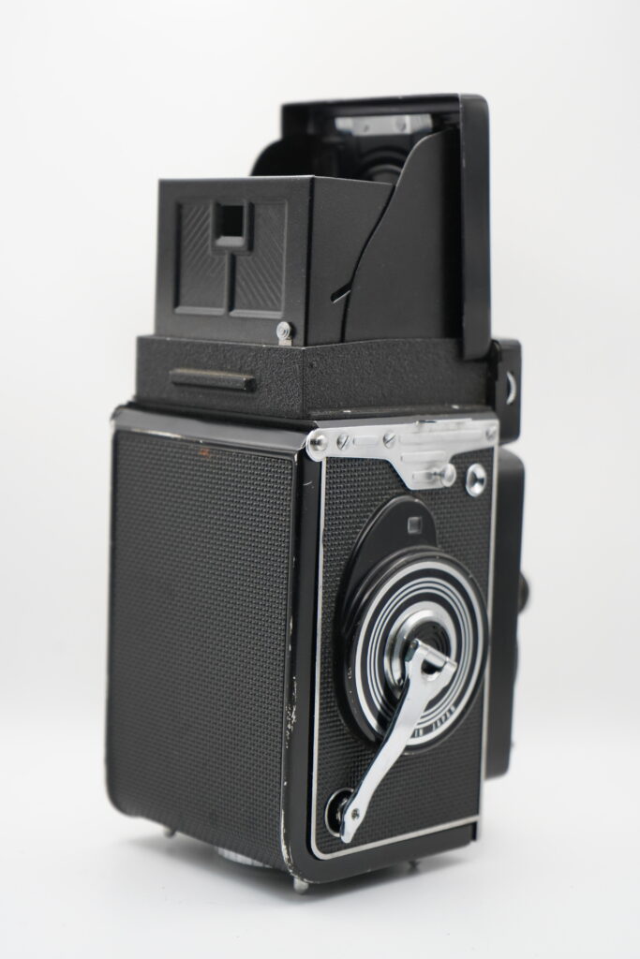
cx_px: 320
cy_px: 480
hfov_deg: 19.5
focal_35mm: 70
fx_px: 1866
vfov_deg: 28.8
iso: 2000
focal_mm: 70
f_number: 5.6
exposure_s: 1/250
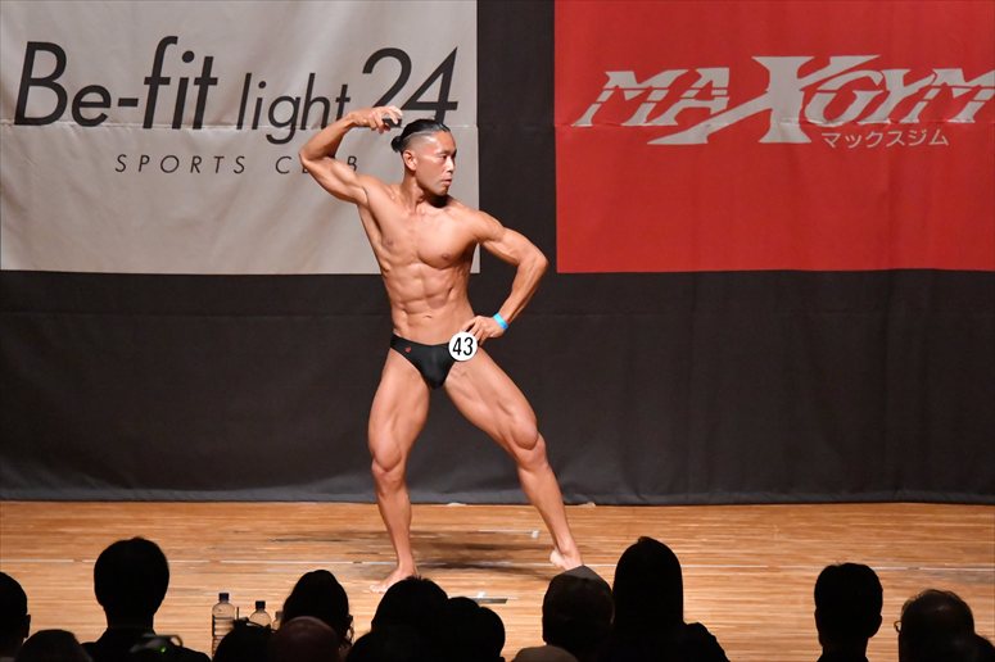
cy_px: 331
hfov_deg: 9.2
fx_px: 6216
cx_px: 498
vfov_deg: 6.1
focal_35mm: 225
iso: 12800
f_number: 5.6
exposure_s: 1/400
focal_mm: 150
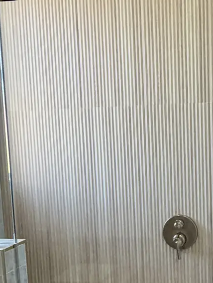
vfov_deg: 35.0
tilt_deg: -8.1
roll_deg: +1.4
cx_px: 186
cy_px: 199
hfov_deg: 26.3
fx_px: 443
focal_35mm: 54
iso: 250
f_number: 2.2
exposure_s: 1/120
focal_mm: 2.22
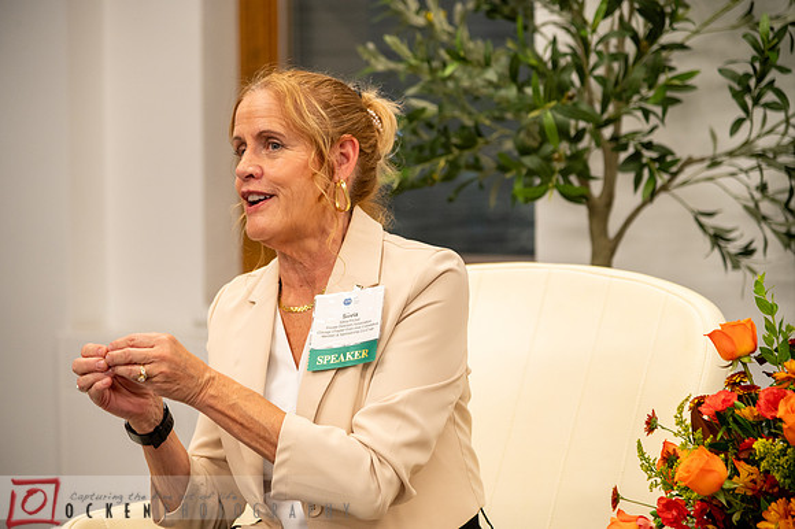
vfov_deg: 11.4
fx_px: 2648
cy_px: 264
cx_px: 398
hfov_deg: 17.1
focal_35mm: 120
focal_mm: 120
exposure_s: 1/100
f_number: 4
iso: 1600
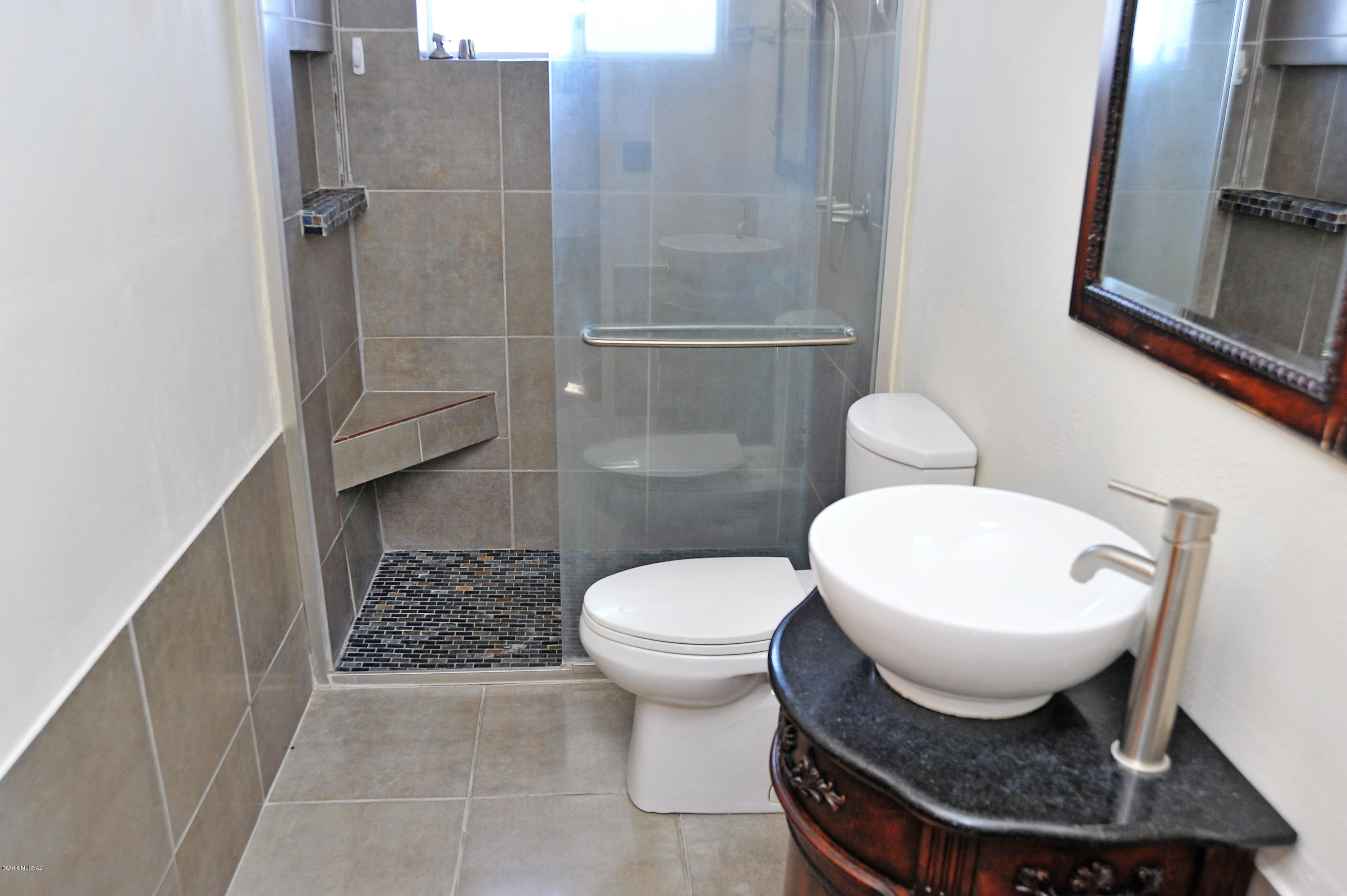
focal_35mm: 28
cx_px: 674
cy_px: 448
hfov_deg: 65.5
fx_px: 1047
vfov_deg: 46.3
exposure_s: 1/30
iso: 640
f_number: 6.3
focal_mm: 28
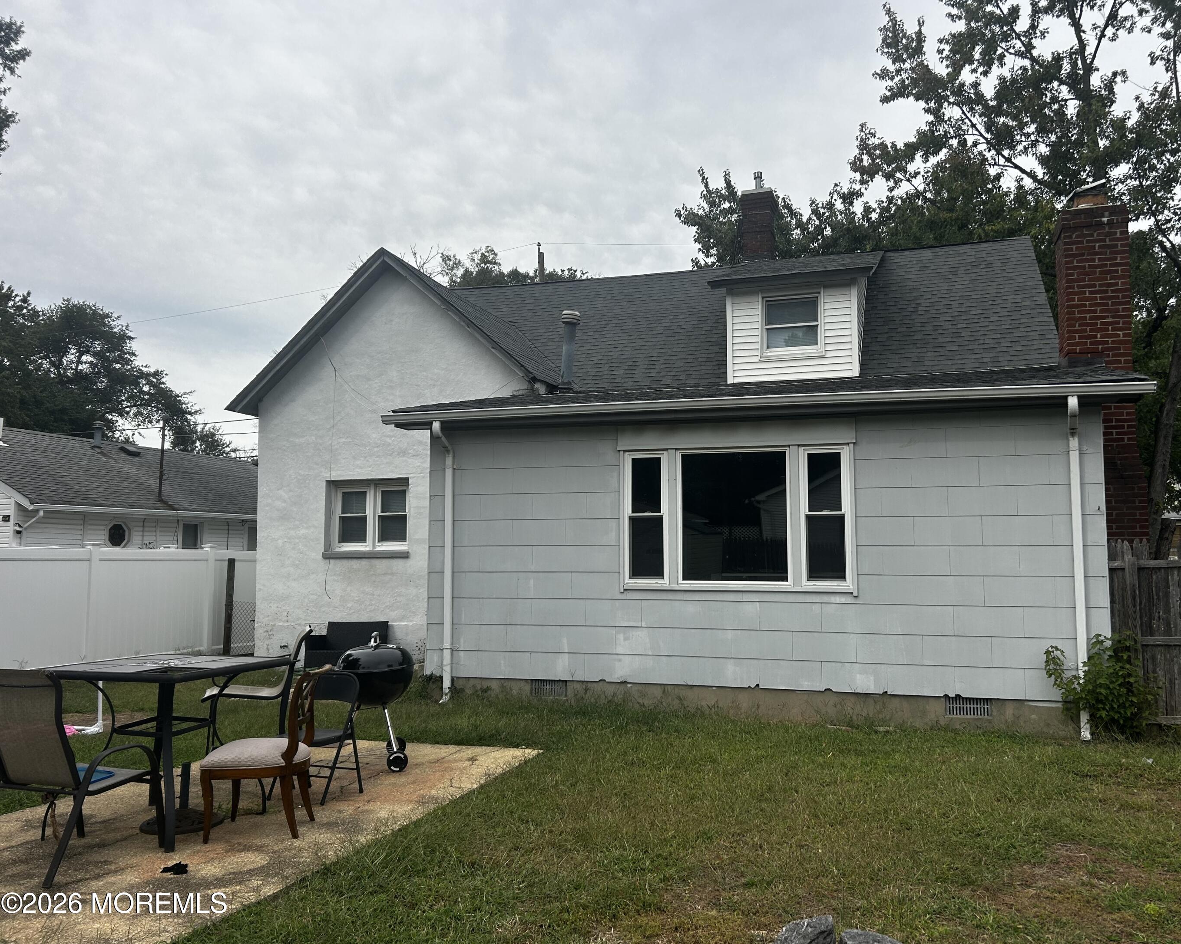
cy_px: 460
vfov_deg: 51.5
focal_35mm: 28
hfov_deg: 62.1
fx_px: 979
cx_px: 651
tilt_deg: +4.5
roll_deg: +0.1
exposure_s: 1/2915
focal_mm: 5.7
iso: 50
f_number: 1.5
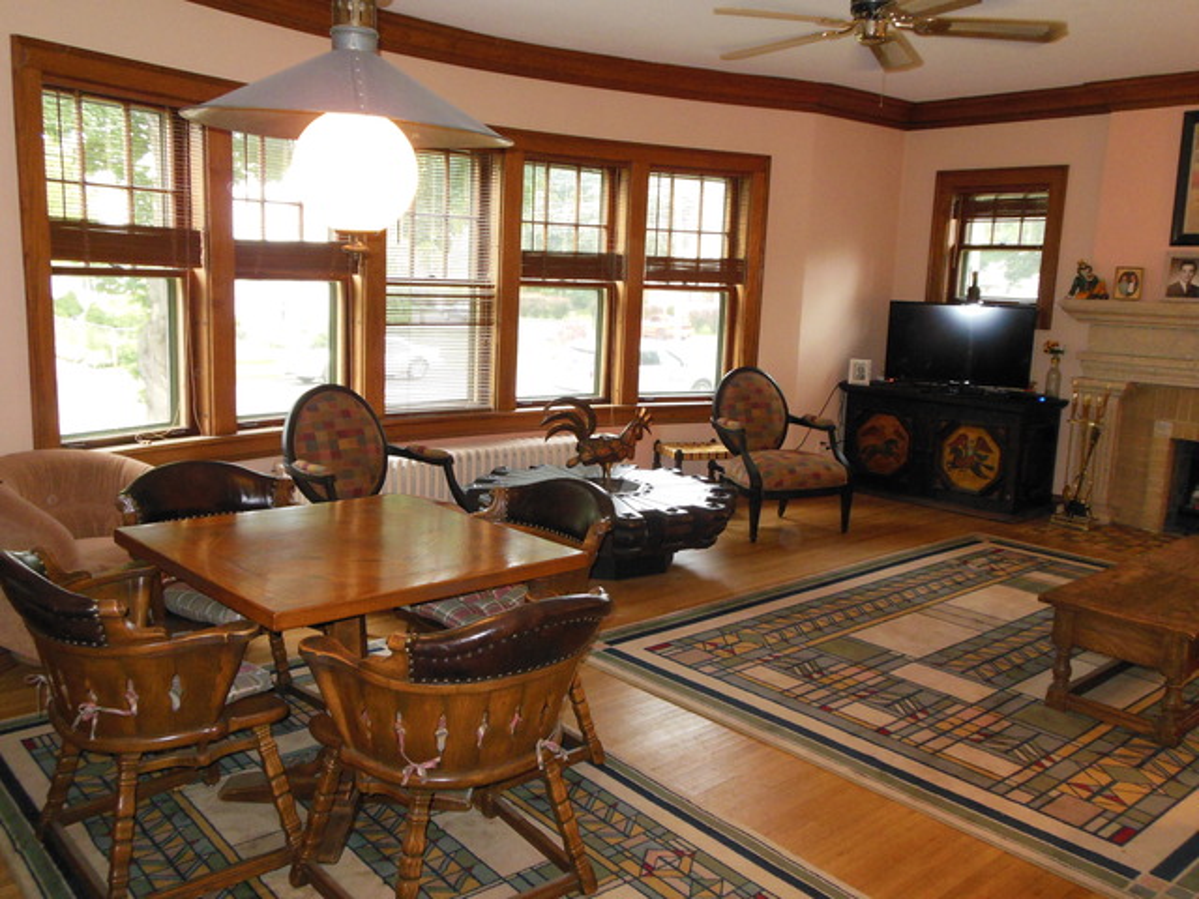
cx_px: 600
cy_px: 450
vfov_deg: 48.2
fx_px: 1004
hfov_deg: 61.7
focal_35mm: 29
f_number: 3.3
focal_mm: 5.2
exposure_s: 1/25
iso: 500
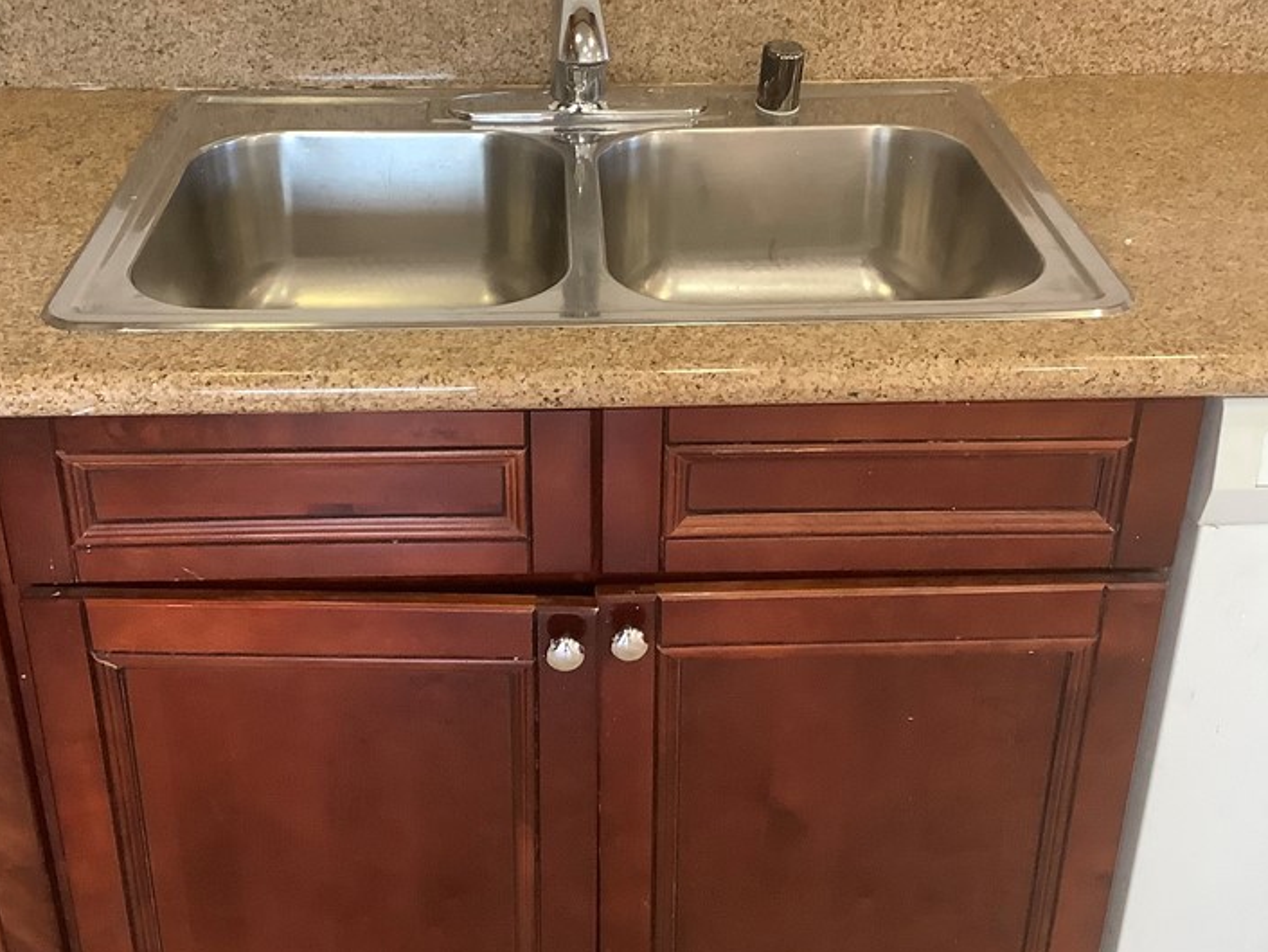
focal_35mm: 45
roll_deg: +1.9
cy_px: 329
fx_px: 1649
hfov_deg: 42.0
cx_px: 583
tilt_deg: -27.3
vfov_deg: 32.0
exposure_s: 1/60
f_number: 2.4
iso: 160
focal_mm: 3.3
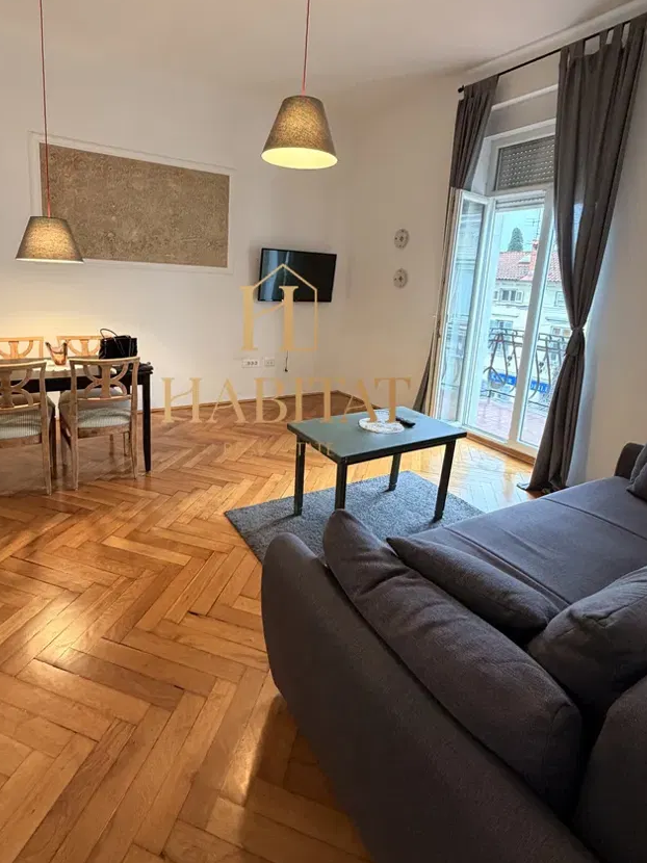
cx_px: 287
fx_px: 449
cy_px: 358
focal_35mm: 18
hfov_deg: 71.3
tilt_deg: -10.1
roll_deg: -2.8
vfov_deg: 87.0
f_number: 2.2
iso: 250
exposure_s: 1/50
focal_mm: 2.22
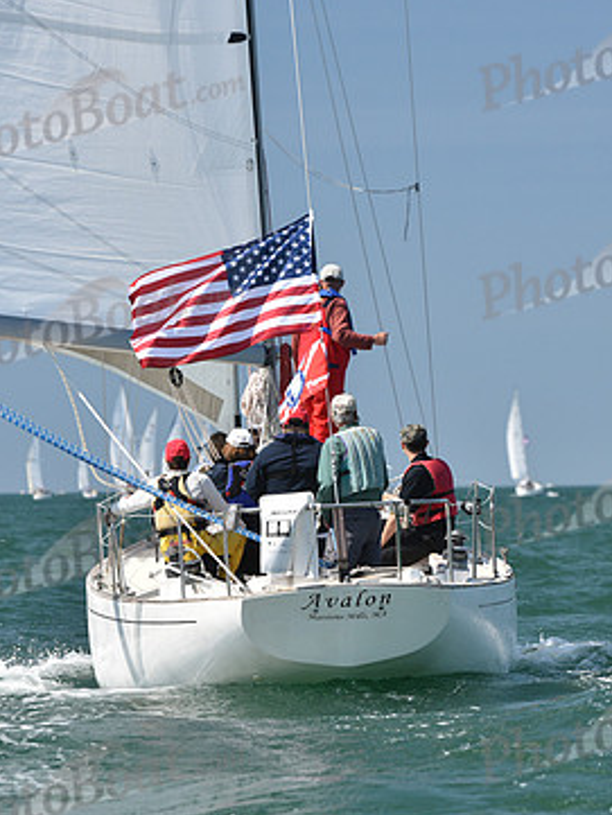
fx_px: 5819
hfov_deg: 6.0
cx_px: 364
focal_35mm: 247
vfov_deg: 8.0
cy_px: 410
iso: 320
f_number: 5
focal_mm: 160
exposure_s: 1/800
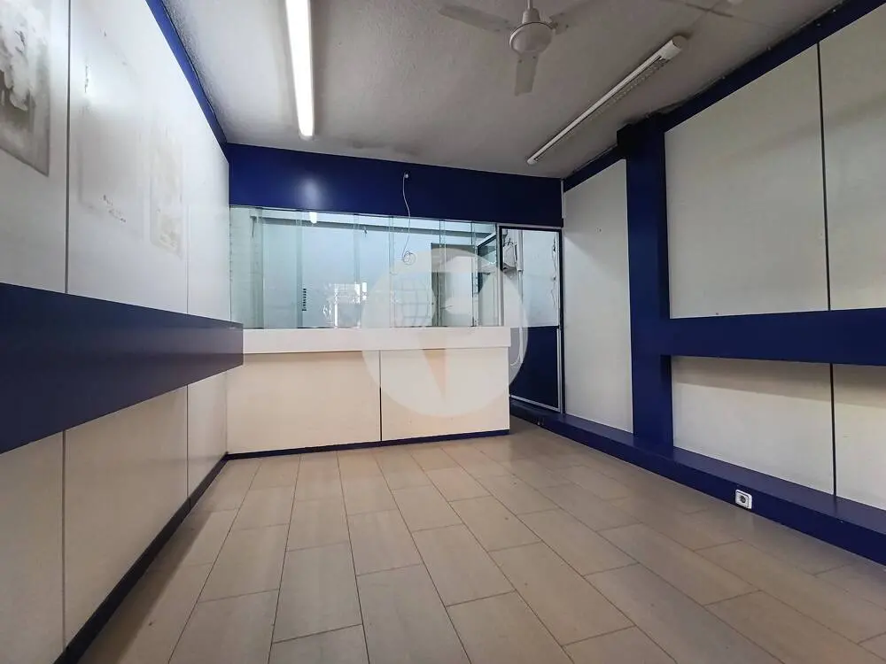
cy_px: 332
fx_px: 384
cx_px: 443
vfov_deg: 81.7
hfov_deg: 98.2
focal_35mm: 15
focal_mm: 1.65
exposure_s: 1/100
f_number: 2.2
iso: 320
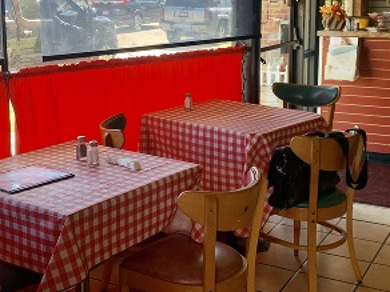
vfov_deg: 25.5
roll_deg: +1.1
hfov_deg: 33.5
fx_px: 642
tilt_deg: -10.4
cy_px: 101
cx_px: 127
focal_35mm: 57
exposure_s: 1/121
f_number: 1.8
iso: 50
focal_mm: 4.25
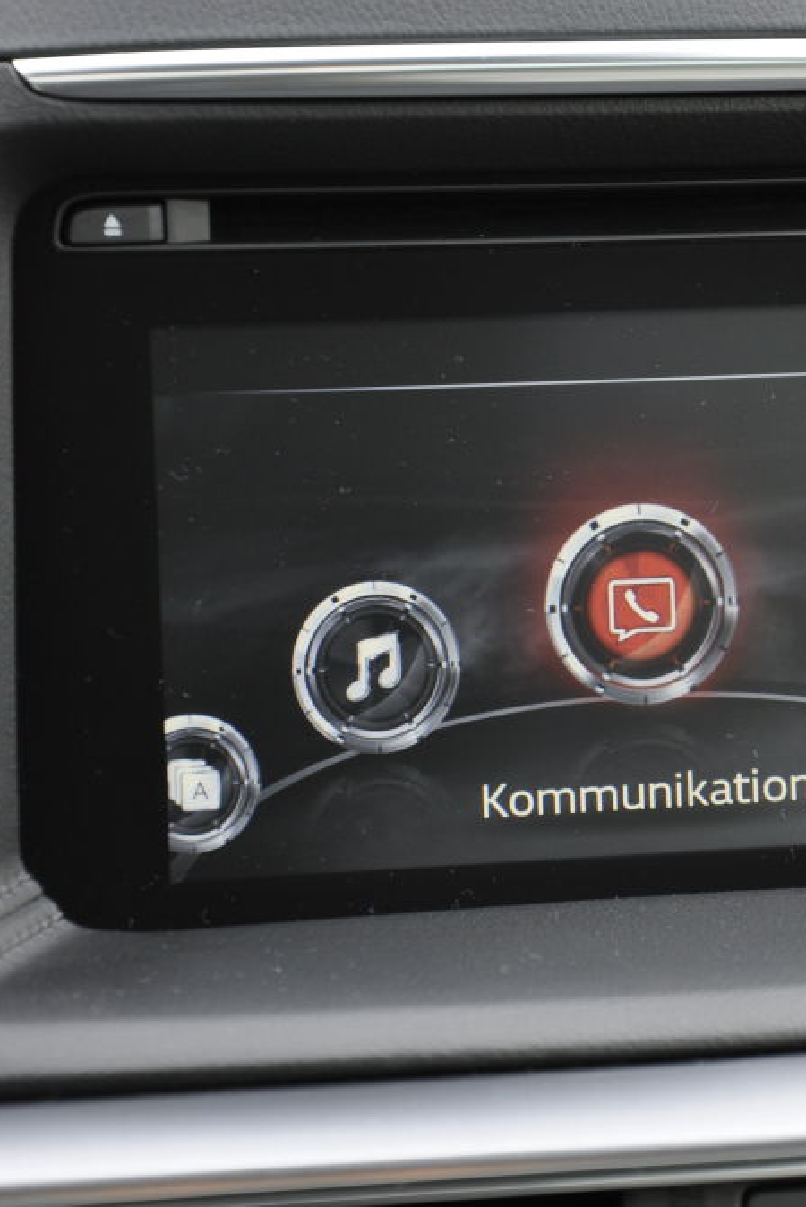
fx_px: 6105
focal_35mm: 182
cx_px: 661
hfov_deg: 7.5
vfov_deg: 11.3
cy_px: 605
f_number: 5.3
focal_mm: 80
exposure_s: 1/60
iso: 400
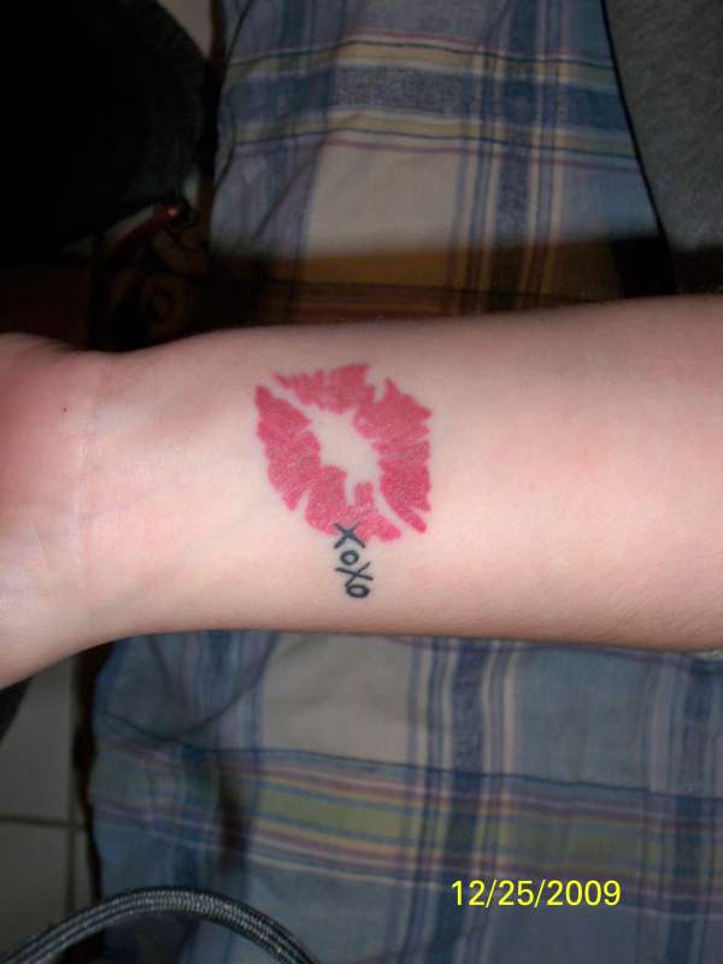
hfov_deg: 32.9
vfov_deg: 42.9
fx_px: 1225
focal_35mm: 44
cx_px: 362
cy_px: 482
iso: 200
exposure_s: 1/60
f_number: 3.5
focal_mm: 7.8
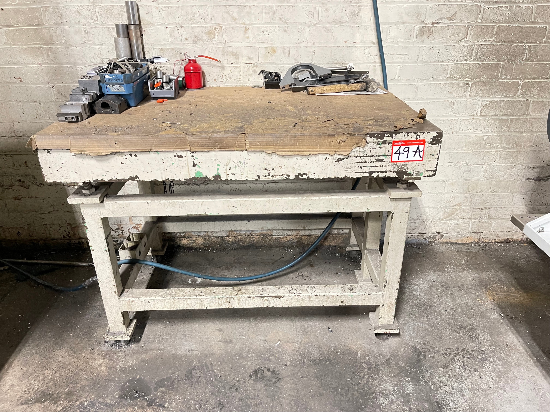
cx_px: 275
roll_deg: -0.2
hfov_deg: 67.3
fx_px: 413
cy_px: 206
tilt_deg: -27.2
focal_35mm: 26
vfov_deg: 53.1
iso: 500
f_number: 1.6
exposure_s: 1/33
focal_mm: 5.1
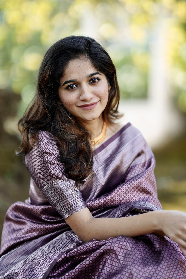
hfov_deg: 16.1
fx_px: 659
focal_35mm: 85
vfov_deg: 23.9
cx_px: 93
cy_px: 140
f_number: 1.4
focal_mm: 85
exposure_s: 1/2000
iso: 400
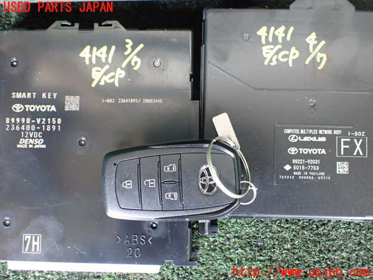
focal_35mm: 30
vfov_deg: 46.8
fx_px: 323
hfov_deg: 60.0
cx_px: 186
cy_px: 140
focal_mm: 5.4
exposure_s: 1/80
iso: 800
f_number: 2.3
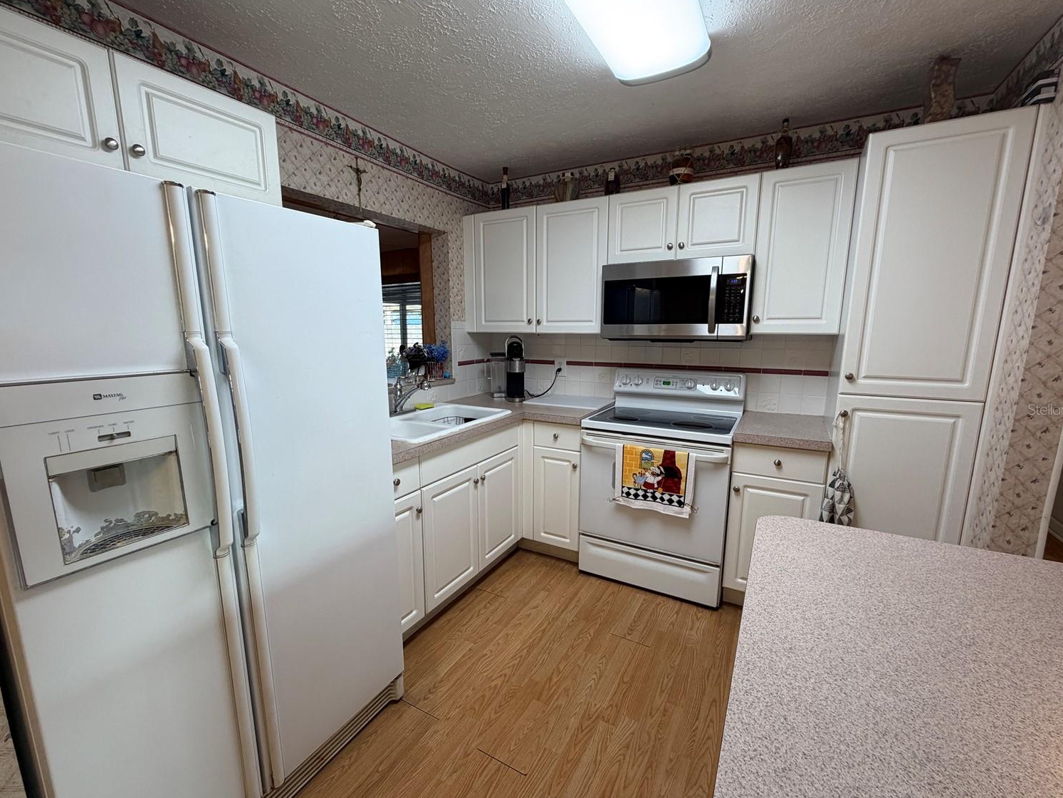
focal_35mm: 15
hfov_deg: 98.2
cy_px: 409
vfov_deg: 81.7
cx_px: 525
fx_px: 461
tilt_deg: -9.9
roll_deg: +0.2
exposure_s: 1/120
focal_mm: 2.22
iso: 100
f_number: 2.2
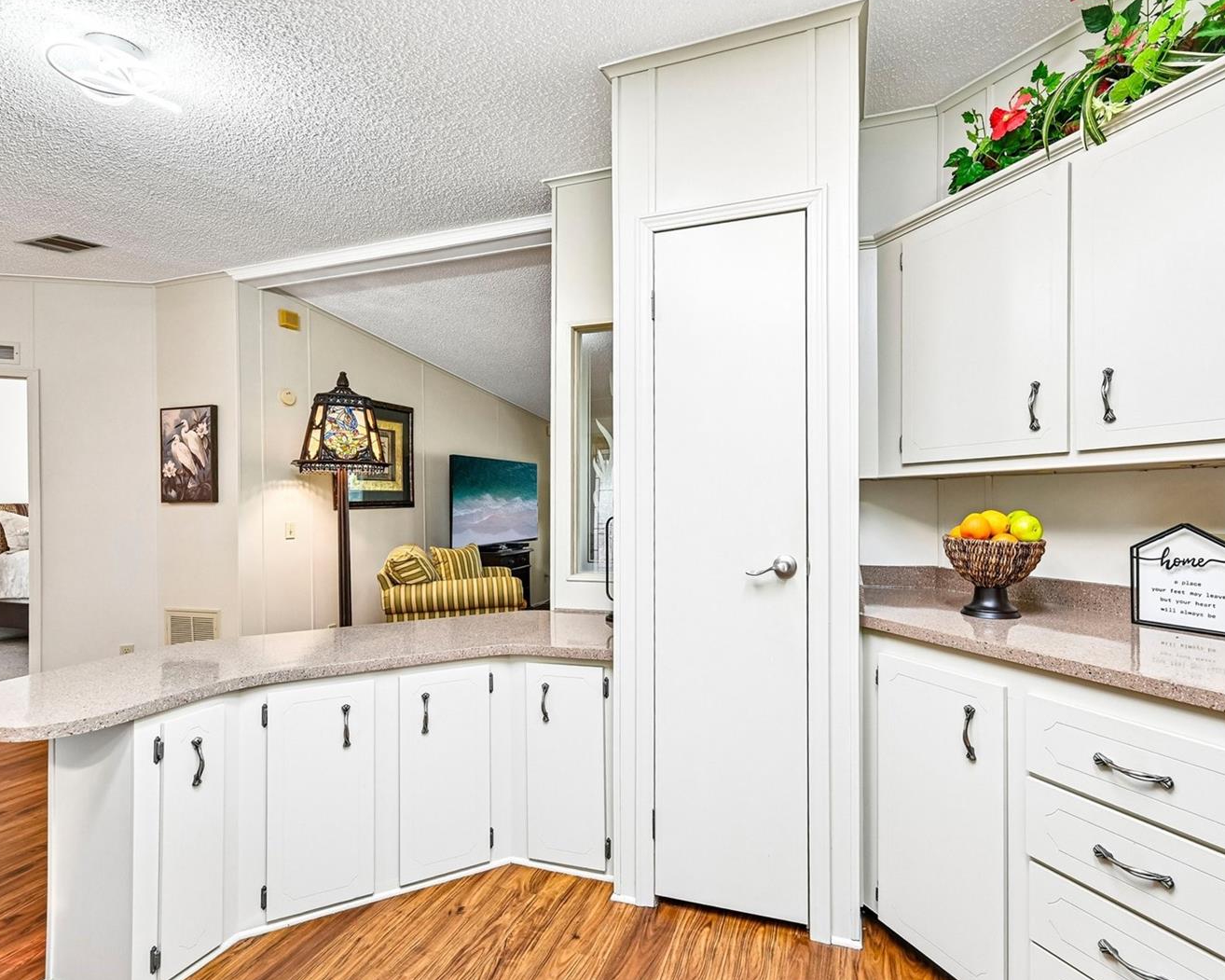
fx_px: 580
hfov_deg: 93.0
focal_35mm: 16
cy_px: 489
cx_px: 656
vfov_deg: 80.4
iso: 400
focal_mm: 14
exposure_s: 1/25
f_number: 8
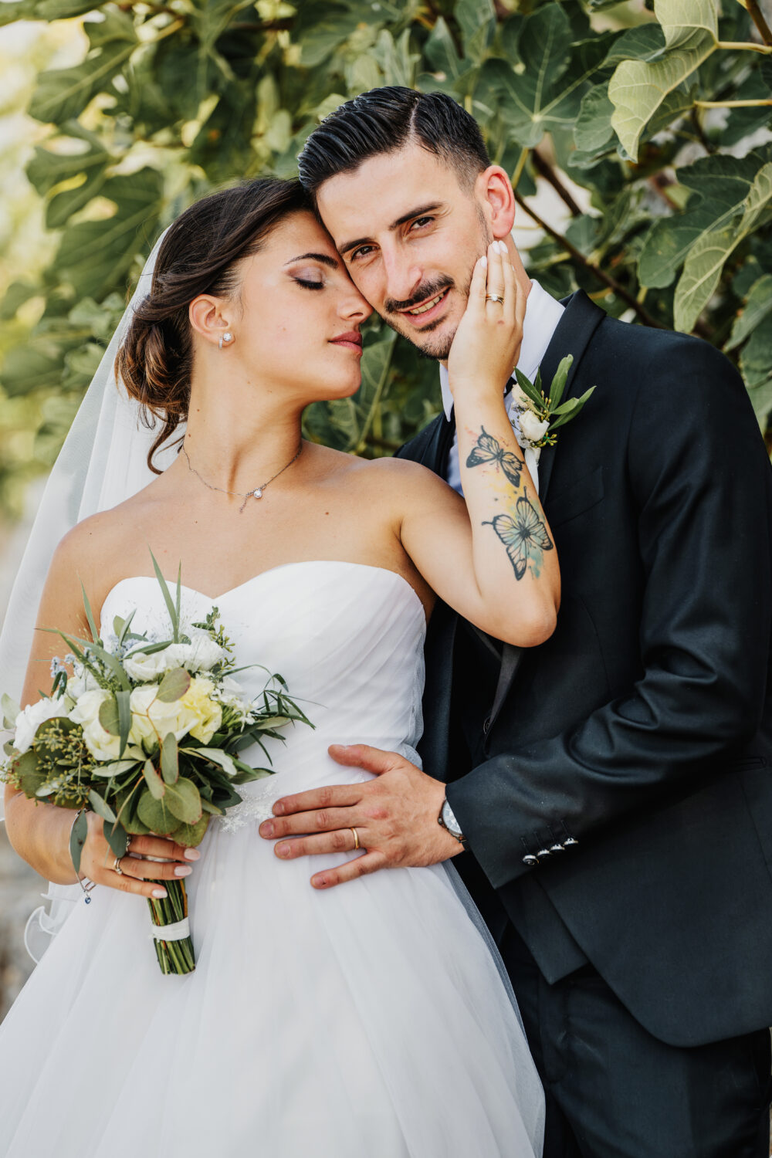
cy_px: 579
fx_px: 6111
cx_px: 386
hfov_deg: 7.2
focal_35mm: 190
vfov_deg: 10.8
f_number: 4.5
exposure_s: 1/500
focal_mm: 190
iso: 200
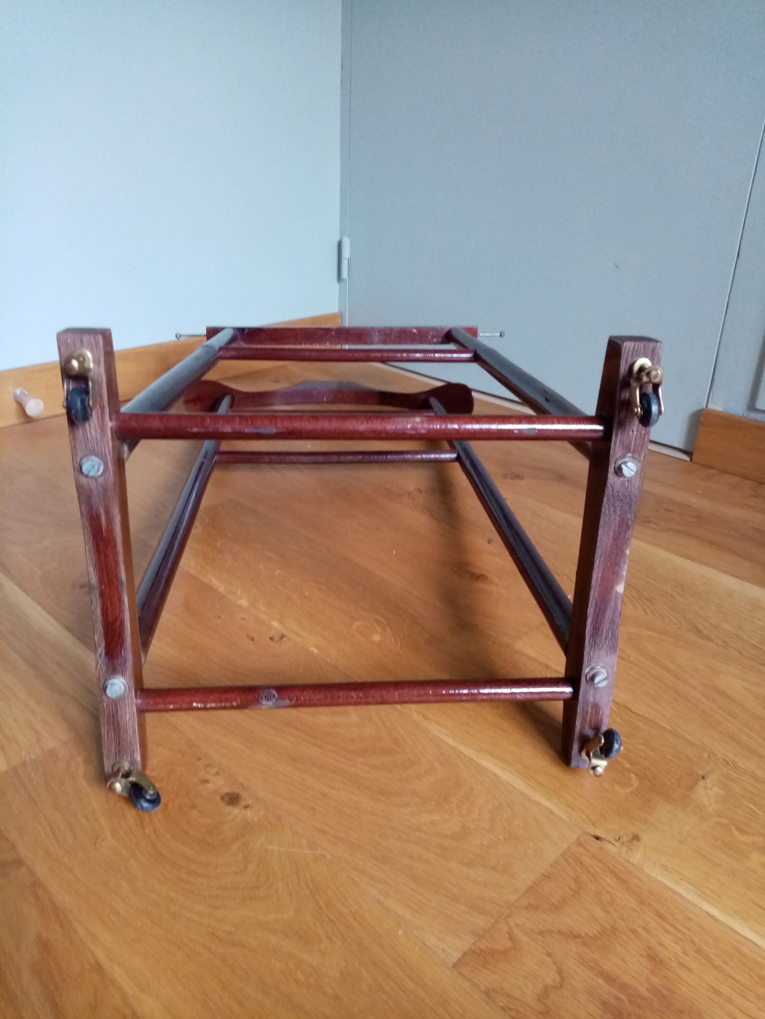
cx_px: 382
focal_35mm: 26
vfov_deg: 67.3
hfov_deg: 53.1
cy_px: 510
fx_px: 766
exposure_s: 1/25
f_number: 1.8
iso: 472
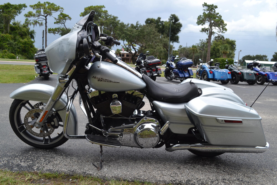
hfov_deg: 57.2
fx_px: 254
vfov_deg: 40.0
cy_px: 92
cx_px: 138
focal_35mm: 33
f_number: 7.1
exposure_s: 1/200
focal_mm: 22
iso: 100
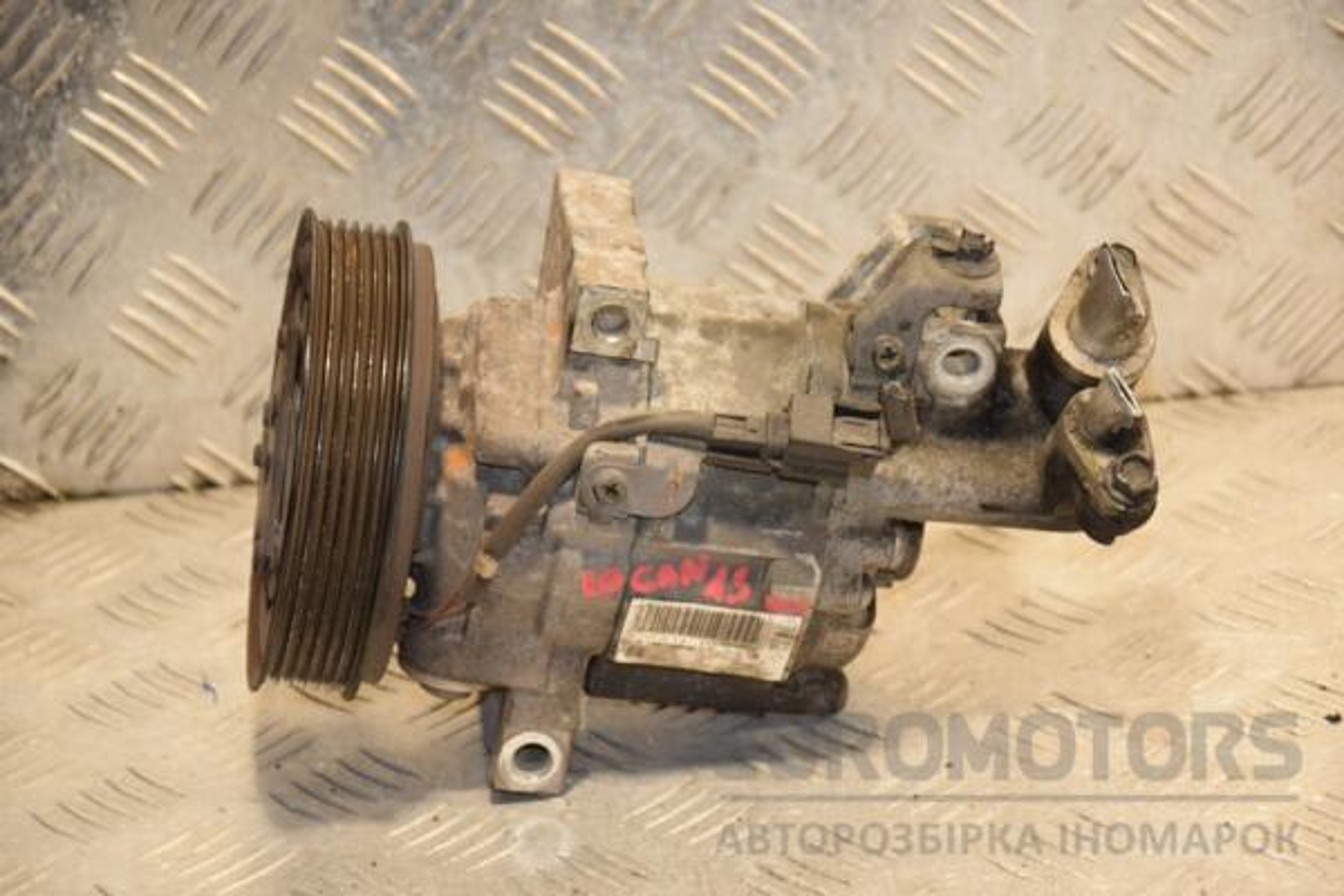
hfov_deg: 16.1
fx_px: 4760
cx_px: 672
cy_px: 448
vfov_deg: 10.8
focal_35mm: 128
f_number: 5.6
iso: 800
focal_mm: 85
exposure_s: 1/125
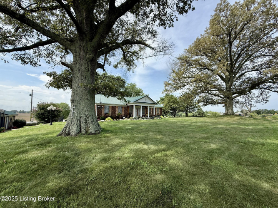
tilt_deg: +4.6
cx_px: 139
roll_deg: -0.4
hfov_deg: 102.1
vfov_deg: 85.7
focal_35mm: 14
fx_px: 112
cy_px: 104
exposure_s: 1/1087
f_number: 2.2
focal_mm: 2.22
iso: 50
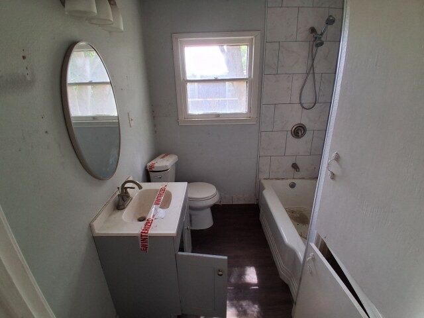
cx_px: 212
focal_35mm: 17
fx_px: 208
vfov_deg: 74.7
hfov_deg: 91.0
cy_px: 159
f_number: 2.2
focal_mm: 1.4
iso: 125
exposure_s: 1/60
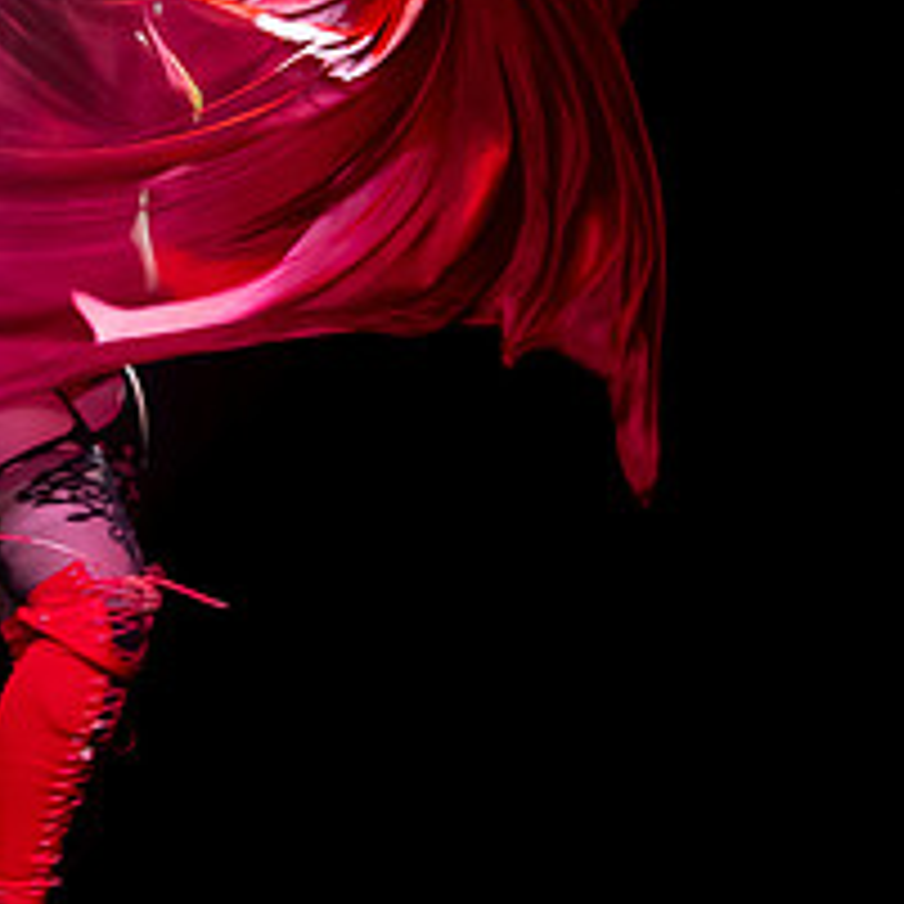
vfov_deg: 11.7
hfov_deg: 11.7
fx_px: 4402
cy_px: 137
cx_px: 171
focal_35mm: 149
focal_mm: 38
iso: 4000
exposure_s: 1/250
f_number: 4
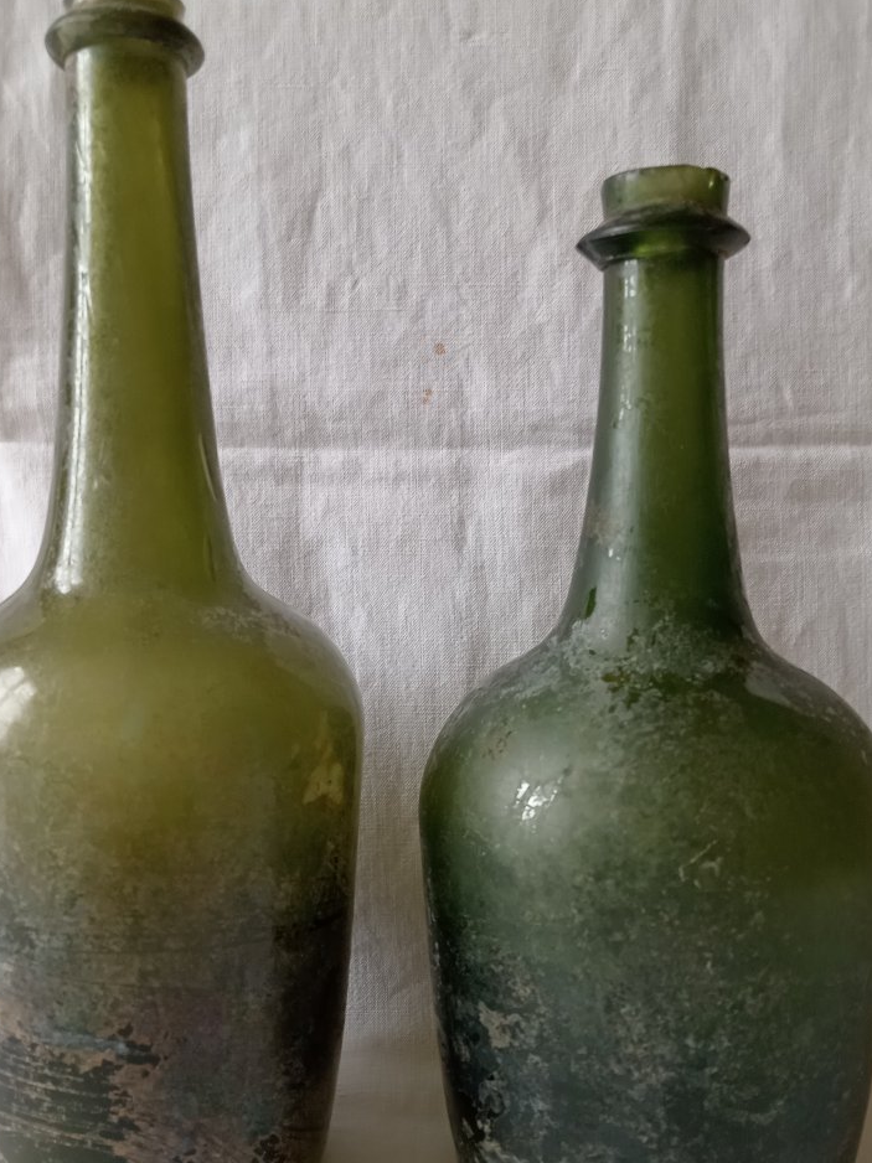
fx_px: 1075
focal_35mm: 32
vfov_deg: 56.7
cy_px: 637
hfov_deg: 44.1
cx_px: 403
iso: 230
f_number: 1.8
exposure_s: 1/33.3
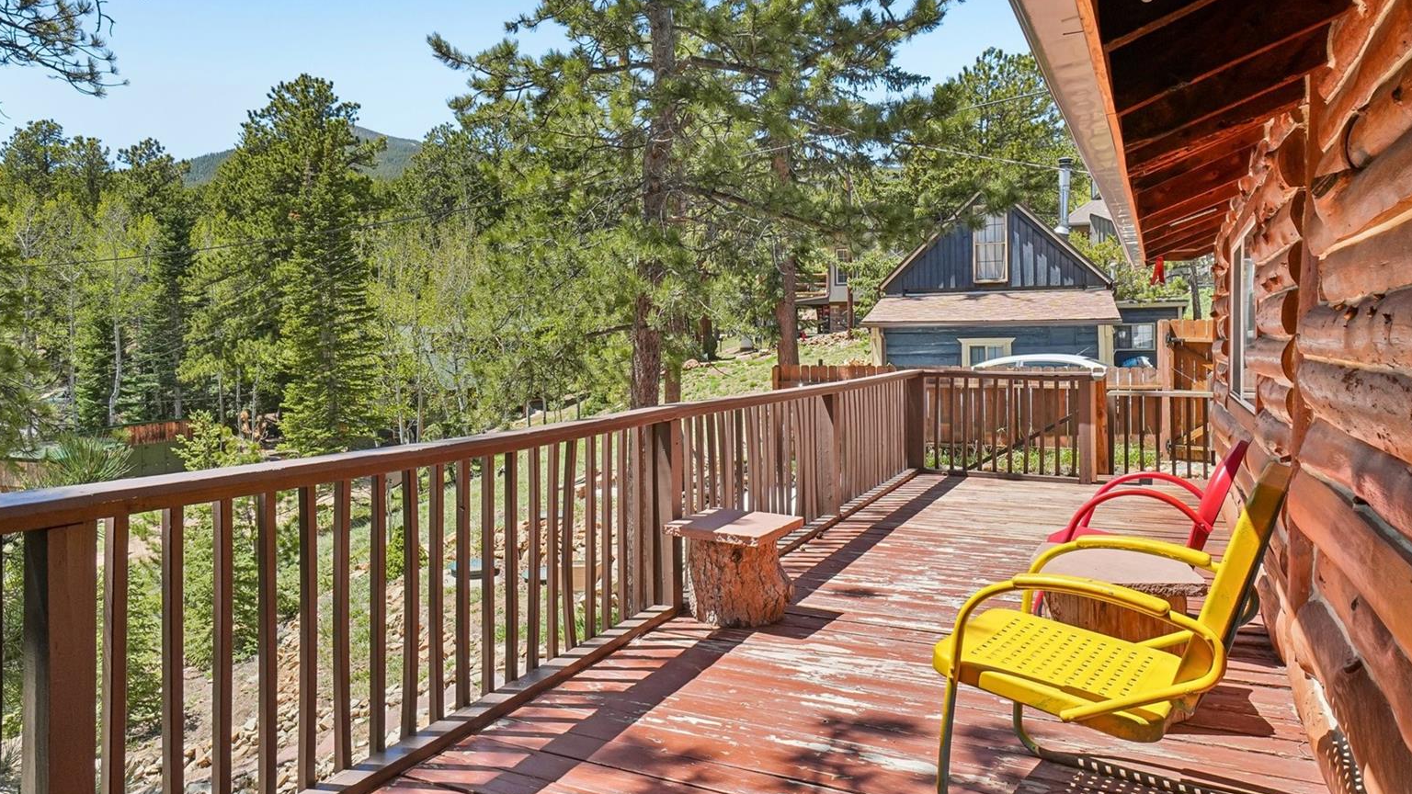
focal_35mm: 25
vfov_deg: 46.7
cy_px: 354
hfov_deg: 75.0
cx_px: 682
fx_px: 919
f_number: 8
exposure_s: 1/640
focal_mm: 15
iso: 400
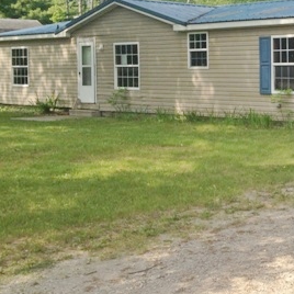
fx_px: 711
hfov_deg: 22.4
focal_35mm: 74
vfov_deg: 23.2
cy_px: 86
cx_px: 297
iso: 50
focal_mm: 4.28
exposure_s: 1/1175
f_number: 2.4
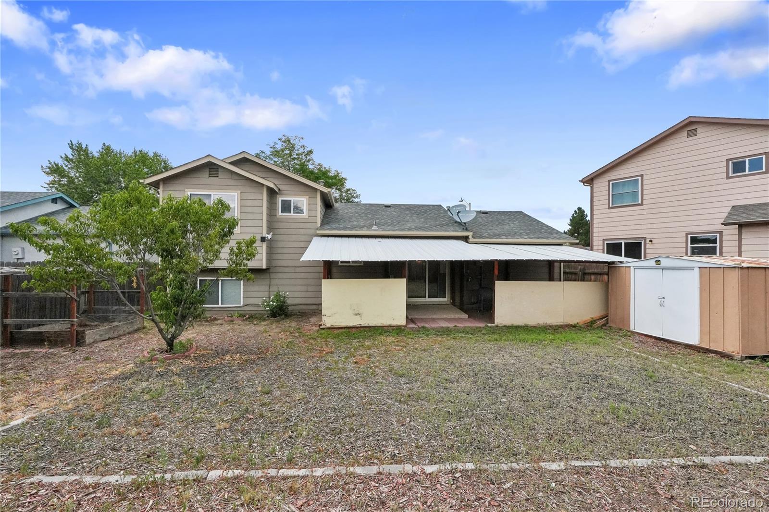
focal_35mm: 15
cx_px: 384
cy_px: 256
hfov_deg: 100.4
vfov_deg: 77.3
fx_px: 320
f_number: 8
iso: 800
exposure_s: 1/2500
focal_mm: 10
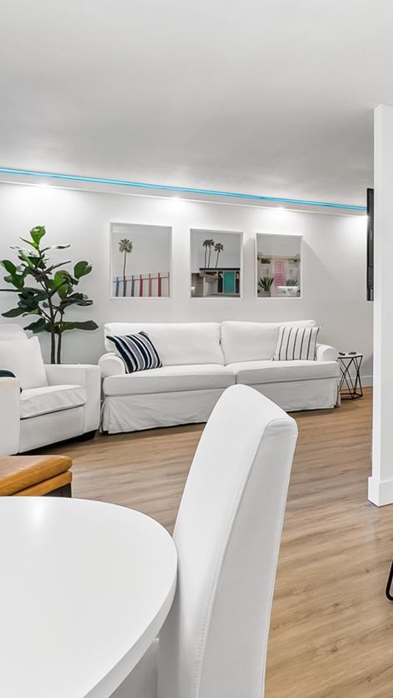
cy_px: 275
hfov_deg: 31.4
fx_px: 518
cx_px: 520
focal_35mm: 28
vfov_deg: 67.2
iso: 250
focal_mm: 14
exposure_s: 2.5
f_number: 9
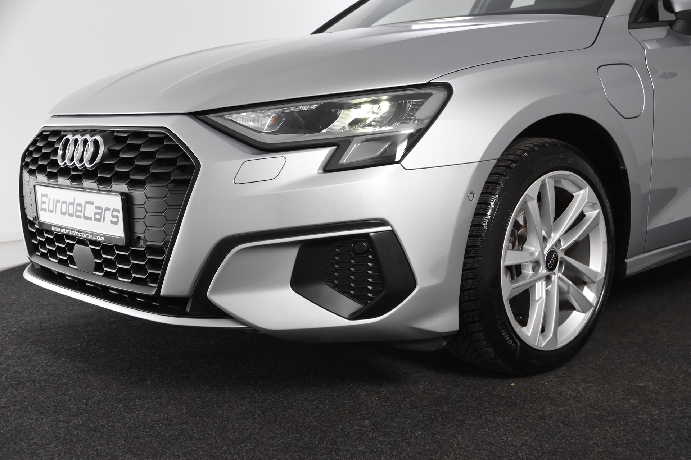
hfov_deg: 42.3
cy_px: 230
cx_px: 346
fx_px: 892
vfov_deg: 28.9
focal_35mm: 46
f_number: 5
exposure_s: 1/100
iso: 1600
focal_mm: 31
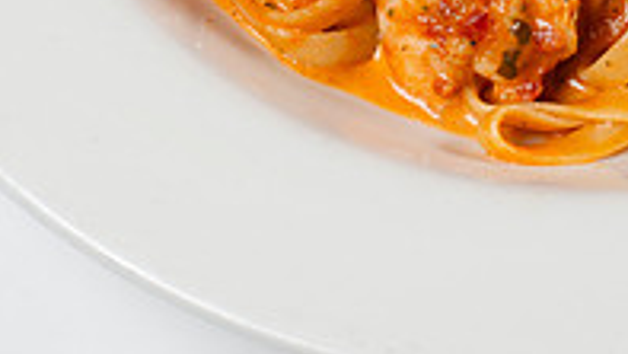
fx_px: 2949
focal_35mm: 177
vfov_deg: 6.7
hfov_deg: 12.1
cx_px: 590
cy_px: -238
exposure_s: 1/200
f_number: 10
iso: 200
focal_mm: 50
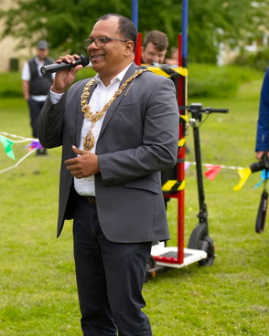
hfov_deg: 15.7
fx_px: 976
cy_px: 173
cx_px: 104
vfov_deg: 19.6
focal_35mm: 98
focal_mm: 64
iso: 100
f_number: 2.8
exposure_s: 1/500
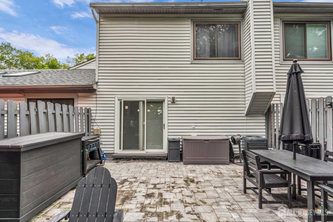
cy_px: 111
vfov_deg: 67.1
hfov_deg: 89.7
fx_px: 167
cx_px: 166
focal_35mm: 18
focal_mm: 18.1
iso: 100
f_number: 22
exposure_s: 1/3
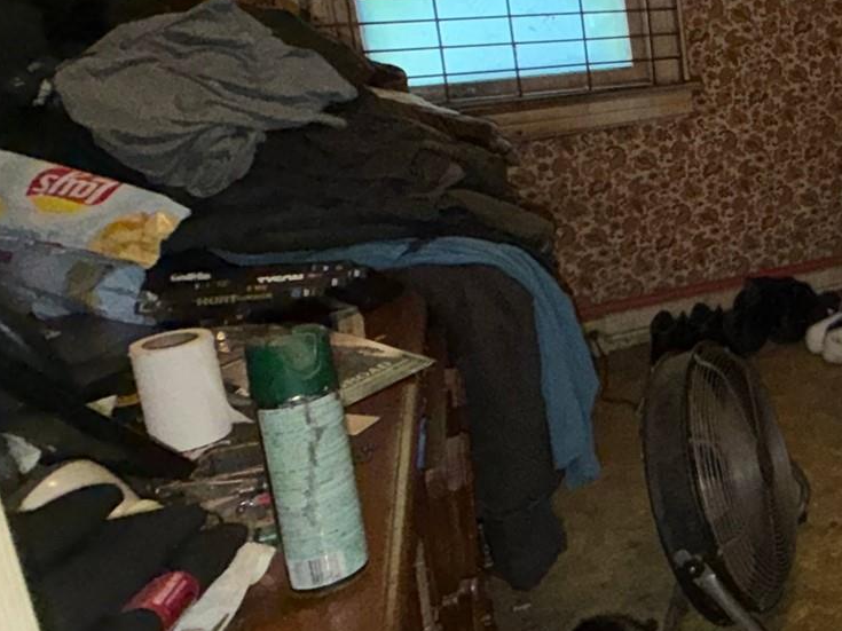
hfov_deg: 33.2
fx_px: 948
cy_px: 132
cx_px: 1126
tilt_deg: -12.5
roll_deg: +2.3
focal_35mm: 39
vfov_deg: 35.7
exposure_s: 1/30
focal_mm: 2.22
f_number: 2.2
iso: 160
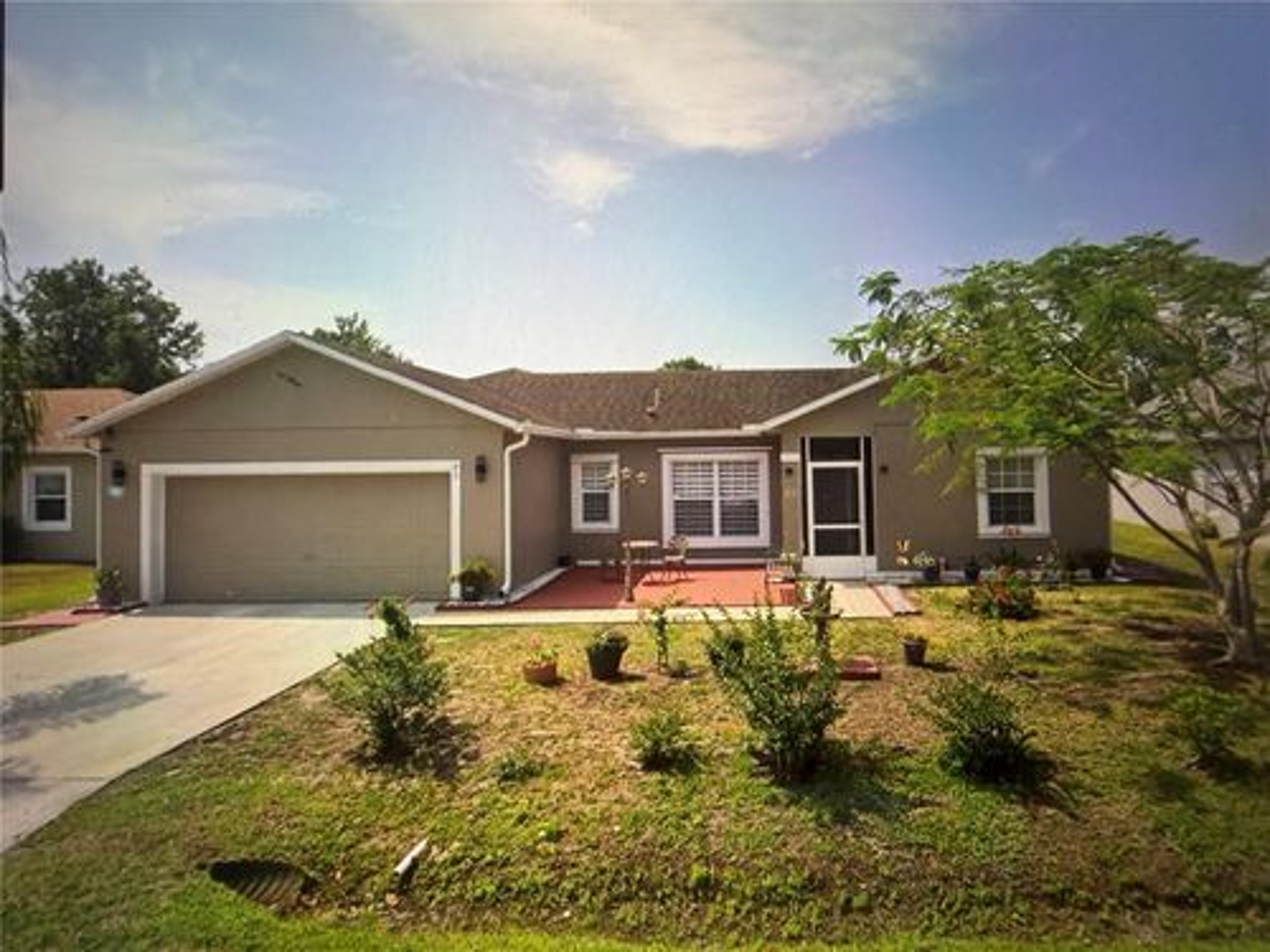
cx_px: 635
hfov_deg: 71.6
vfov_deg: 56.8
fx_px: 881
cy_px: 476
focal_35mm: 24
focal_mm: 2.22
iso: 200
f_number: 2.2
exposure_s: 1/60
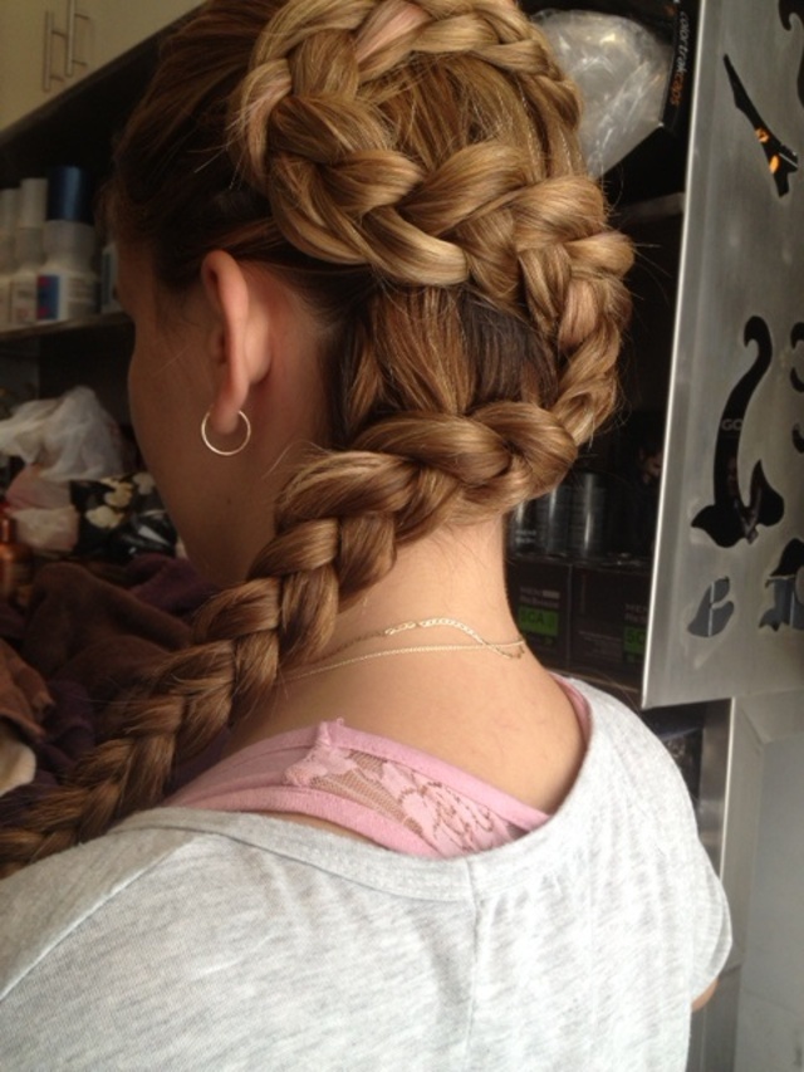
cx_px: 402
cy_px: 536
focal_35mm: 35
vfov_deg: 52.6
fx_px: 1084
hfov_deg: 40.7
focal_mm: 4.28
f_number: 2.4
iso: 64
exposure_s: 1/60
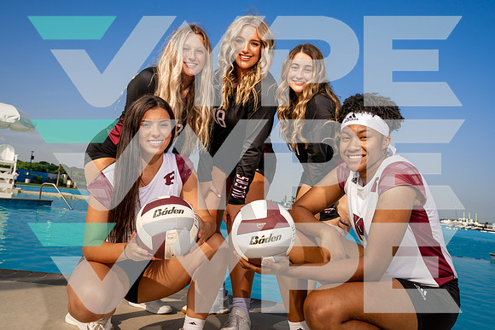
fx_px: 454
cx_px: 248
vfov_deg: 40.0
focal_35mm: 33
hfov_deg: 57.2
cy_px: 165
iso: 100
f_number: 9
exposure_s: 1/320
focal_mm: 33
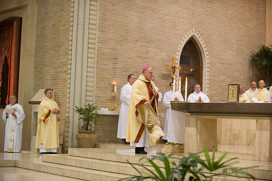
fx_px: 589
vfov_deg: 17.5
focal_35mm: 78
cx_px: 136
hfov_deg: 26.0
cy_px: 90
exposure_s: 1/100
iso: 2000
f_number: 2.8
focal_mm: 78
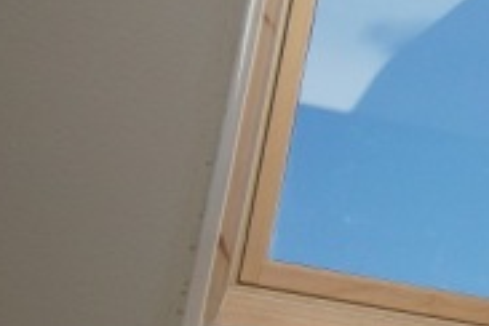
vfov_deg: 10.0
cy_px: 147
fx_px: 1861
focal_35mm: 137
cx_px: 607
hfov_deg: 14.4
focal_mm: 8.3
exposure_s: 1/640
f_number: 3.4
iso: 80
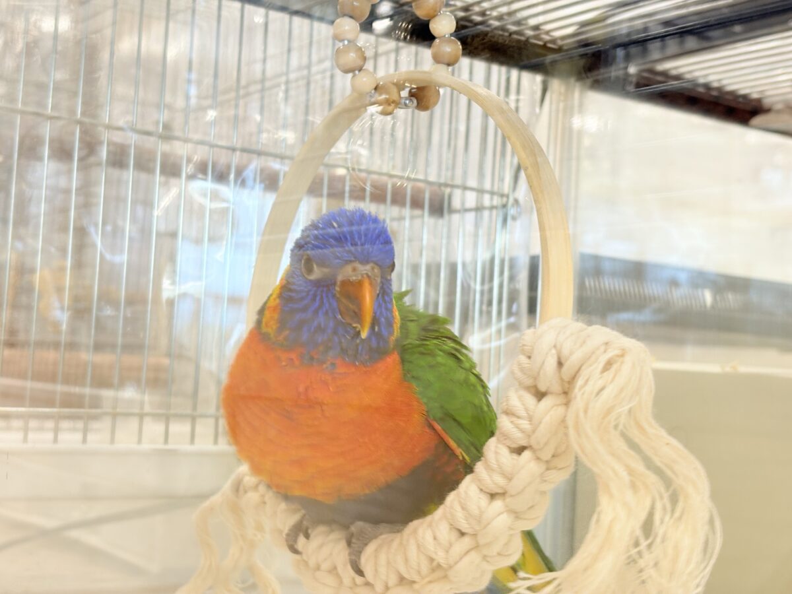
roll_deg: -1.6
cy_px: 297
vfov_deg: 28.0
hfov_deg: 36.8
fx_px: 1190
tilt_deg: +1.9
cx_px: 396
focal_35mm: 52
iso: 64
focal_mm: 5.96
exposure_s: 1/50
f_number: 1.6
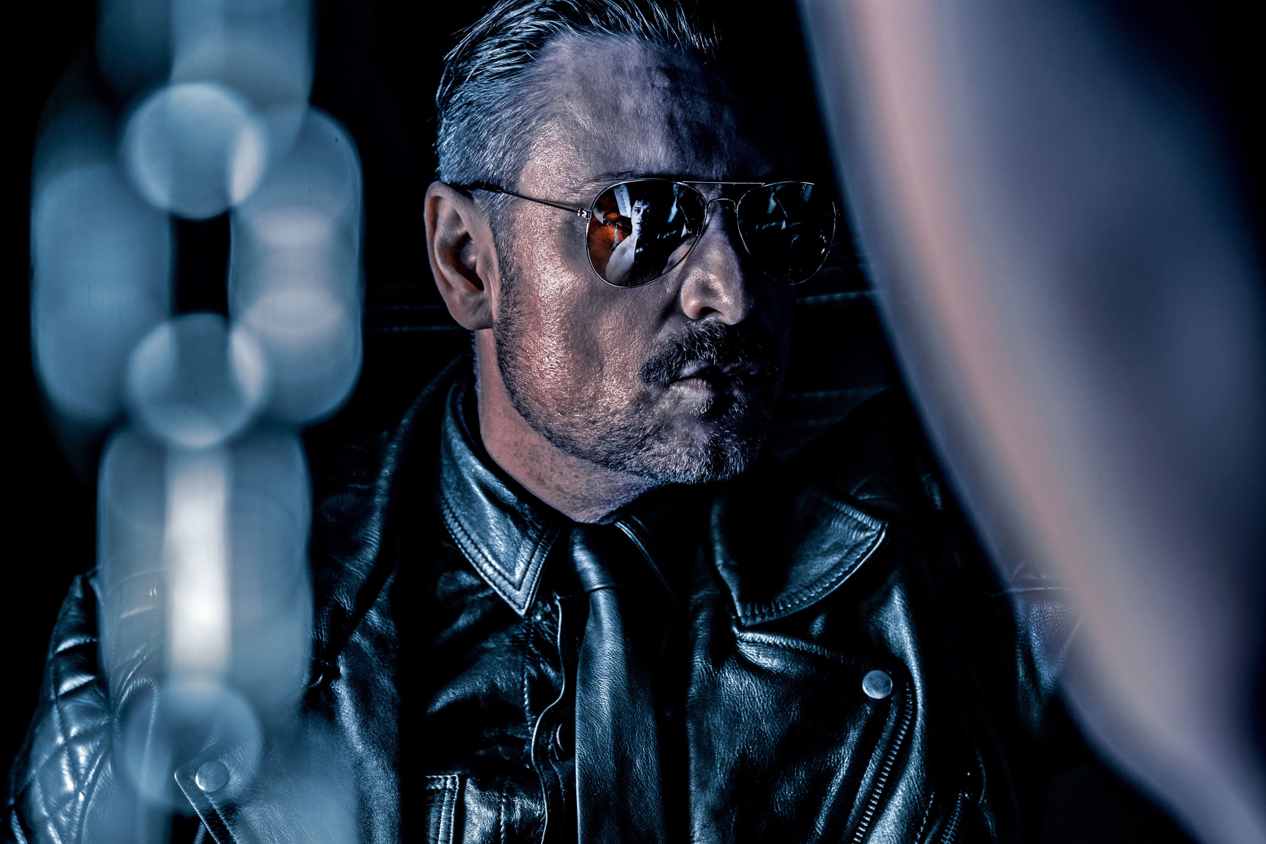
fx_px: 2215
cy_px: 422
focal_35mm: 63
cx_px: 633
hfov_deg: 31.9
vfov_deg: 21.6
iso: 640
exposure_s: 1/80
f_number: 4.5
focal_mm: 63
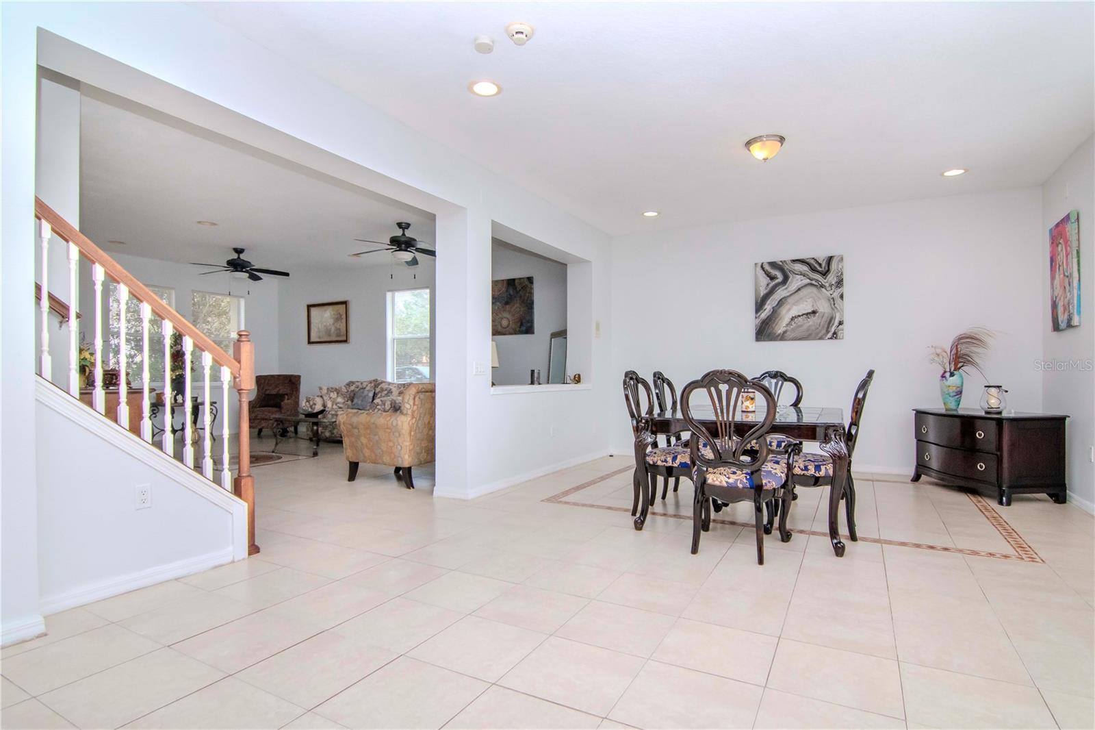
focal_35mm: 18
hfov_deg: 90.0
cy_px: 365
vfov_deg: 67.4
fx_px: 547
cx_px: 548
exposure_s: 1/200
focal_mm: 12
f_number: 11
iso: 800
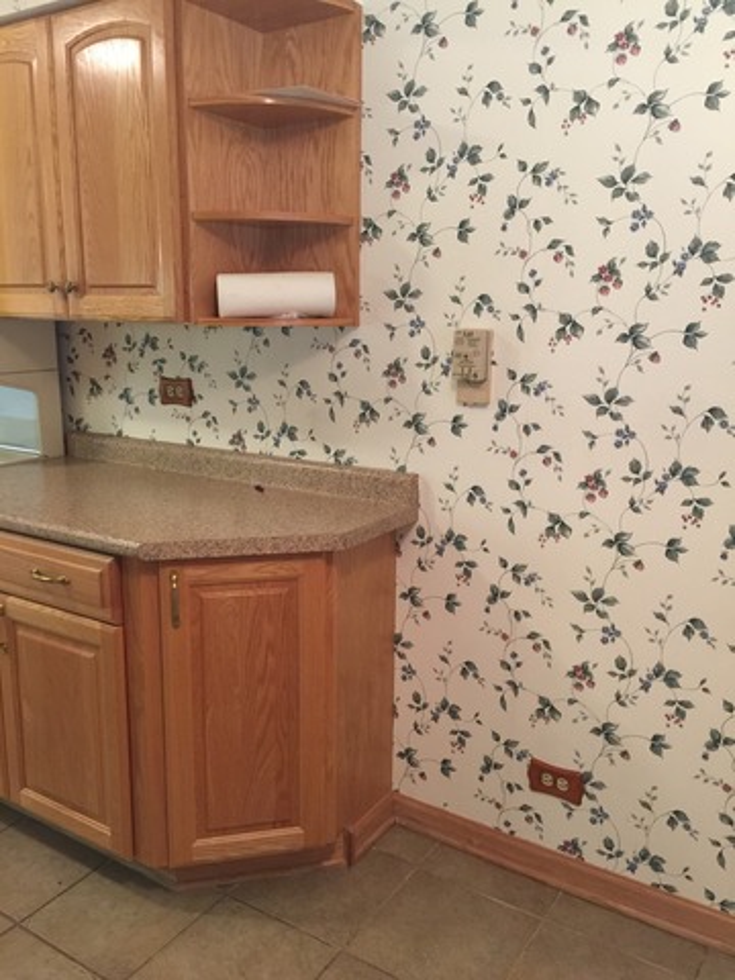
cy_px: 490
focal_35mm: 29
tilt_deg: -11.9
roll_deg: -0.8
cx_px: 368
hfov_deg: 48.2
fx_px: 821
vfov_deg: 61.7
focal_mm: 4.15
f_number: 2.2
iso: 100
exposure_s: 1/10
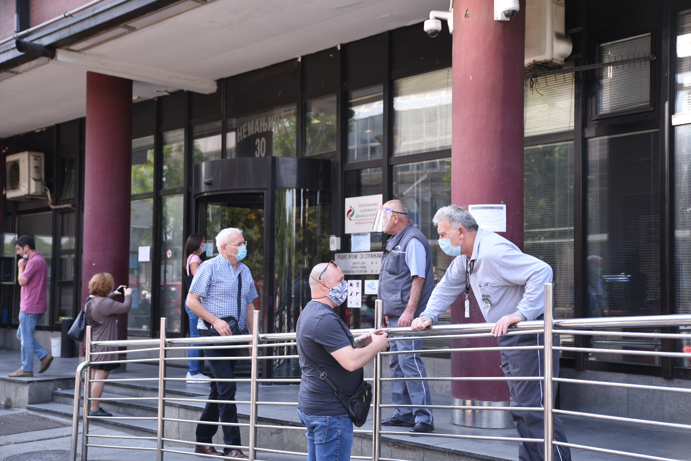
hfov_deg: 41.1
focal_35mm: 48
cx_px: 346
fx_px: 921
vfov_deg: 28.1
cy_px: 230
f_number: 4
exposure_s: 1/640
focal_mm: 48
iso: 640
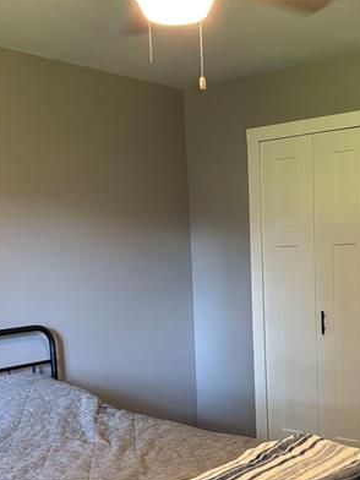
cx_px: 227
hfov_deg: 28.4
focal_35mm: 51
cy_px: 331
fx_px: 707
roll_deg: +1.4
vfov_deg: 37.0
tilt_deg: -7.0
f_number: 1.6
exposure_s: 1/60
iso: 400
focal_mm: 5.96
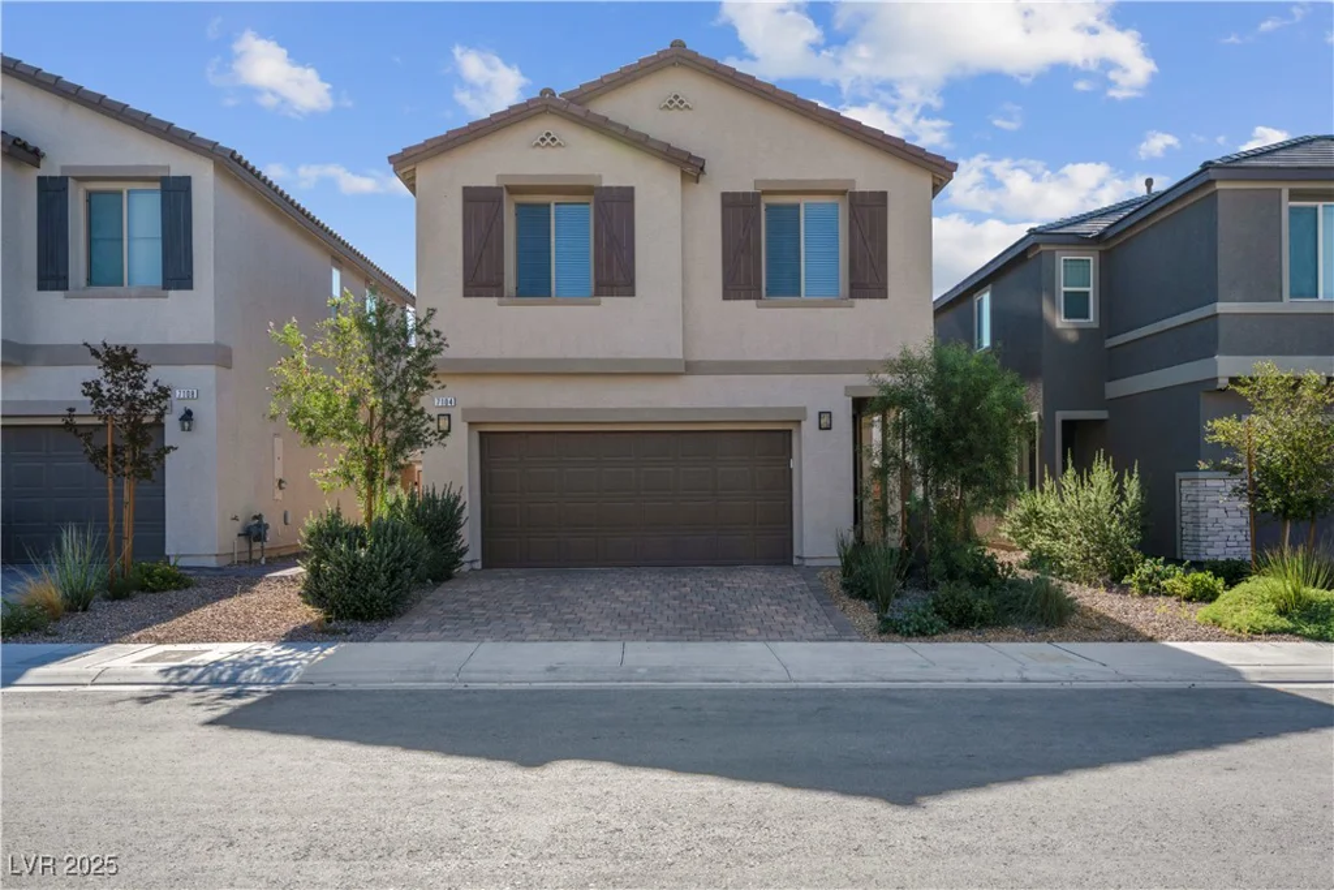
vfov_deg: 41.1
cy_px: 445
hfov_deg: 58.7
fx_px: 1186
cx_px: 667
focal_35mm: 32
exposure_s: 1/250
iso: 100
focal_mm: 32
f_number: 9
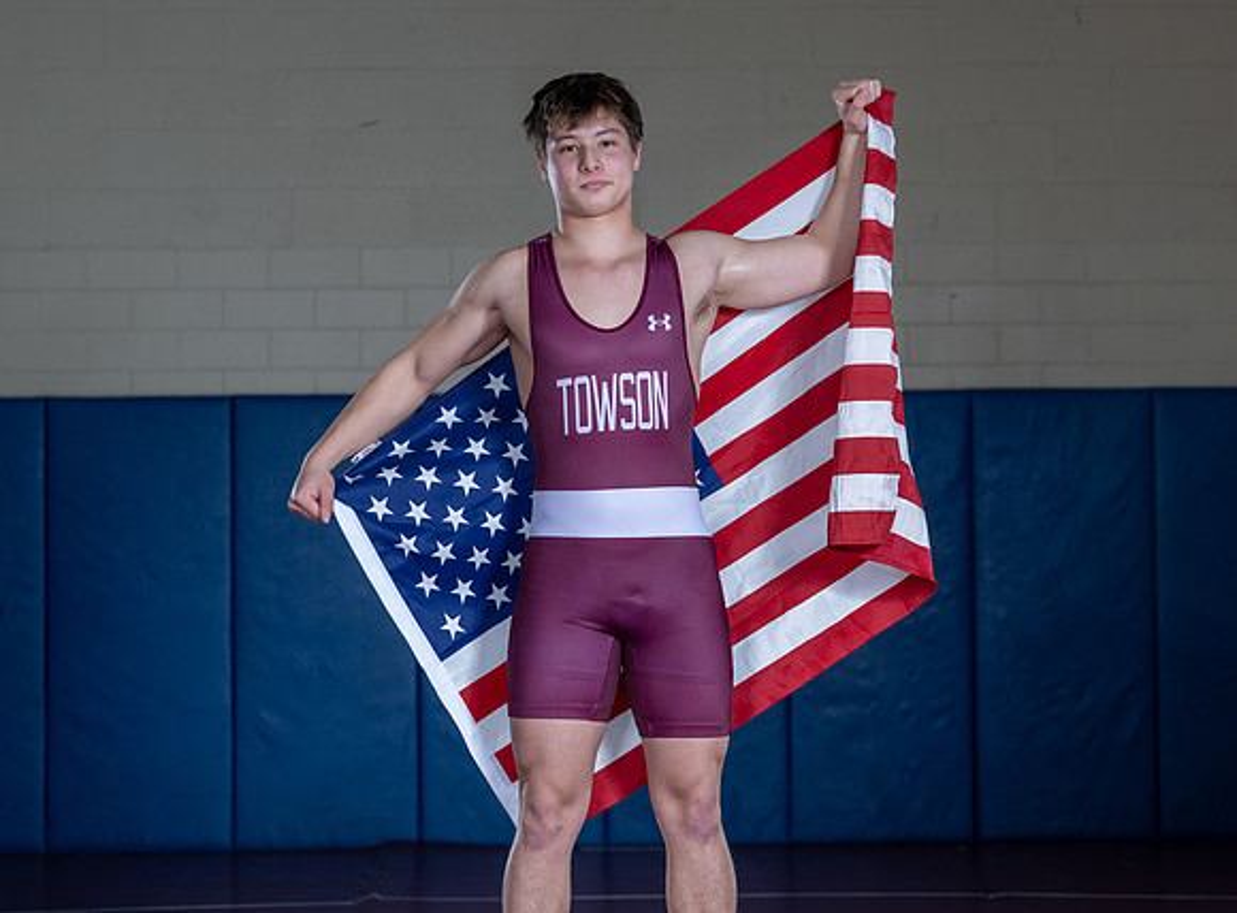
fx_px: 3847
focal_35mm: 108
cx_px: 623
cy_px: 426
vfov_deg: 13.5
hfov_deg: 18.3
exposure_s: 1/200
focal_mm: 77
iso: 125
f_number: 4
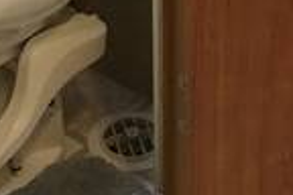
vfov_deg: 6.9
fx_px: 1367
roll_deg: +2.4
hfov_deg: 12.2
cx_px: 140
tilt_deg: -12.2
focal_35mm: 168
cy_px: -481
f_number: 2.2
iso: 80
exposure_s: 1/8
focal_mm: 4.15
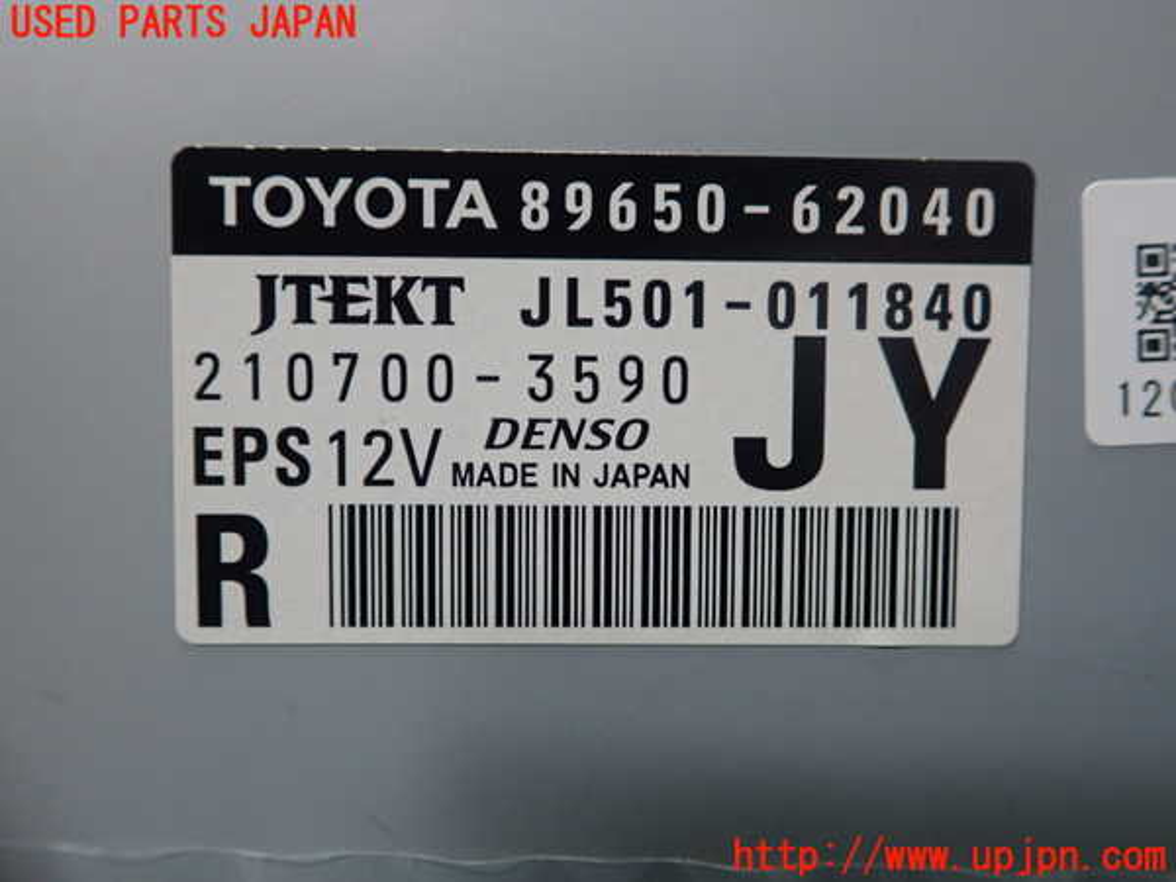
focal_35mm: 30
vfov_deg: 46.8
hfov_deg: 60.0
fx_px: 1019
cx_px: 588
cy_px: 441
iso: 320
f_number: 2.3
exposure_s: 1/125
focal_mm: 5.5
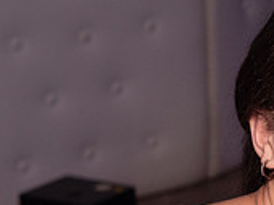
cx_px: 438
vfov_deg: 8.6
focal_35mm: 171
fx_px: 1352
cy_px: 190
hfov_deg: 11.0
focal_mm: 25
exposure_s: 1/80
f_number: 3.2
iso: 640
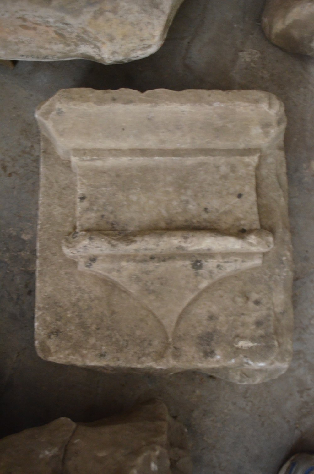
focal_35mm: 39
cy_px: 237
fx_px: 512
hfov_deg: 34.1
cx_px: 157
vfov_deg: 49.6
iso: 3200
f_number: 4.2
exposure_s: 1/2.5
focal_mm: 26
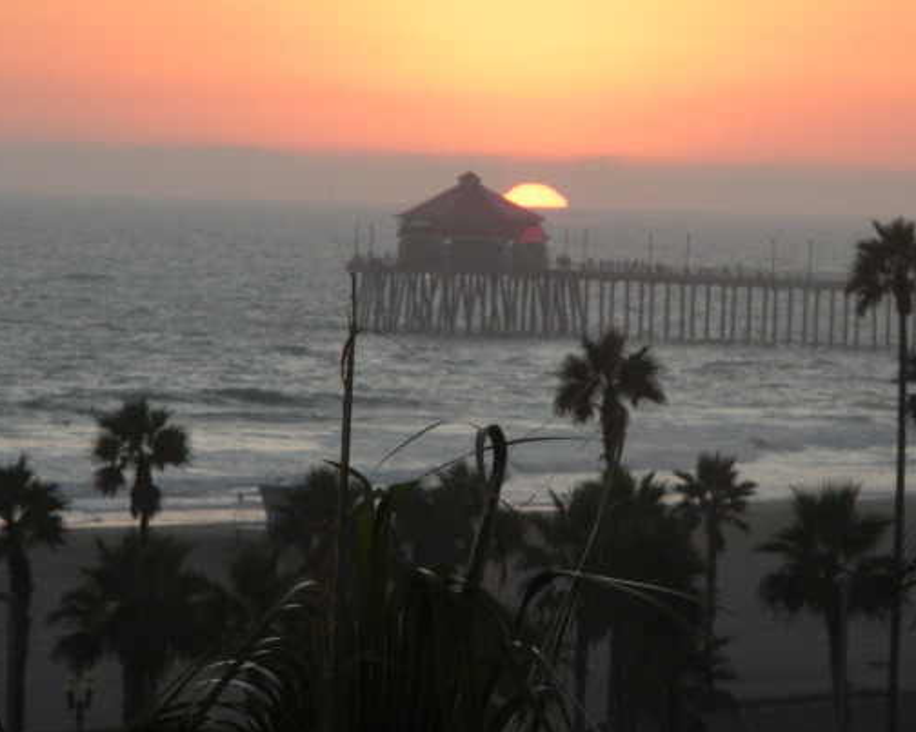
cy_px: 193
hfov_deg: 6.9
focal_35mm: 279
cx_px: 483
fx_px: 7562
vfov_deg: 5.5
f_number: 5.6
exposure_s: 1/120
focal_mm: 31.5
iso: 179
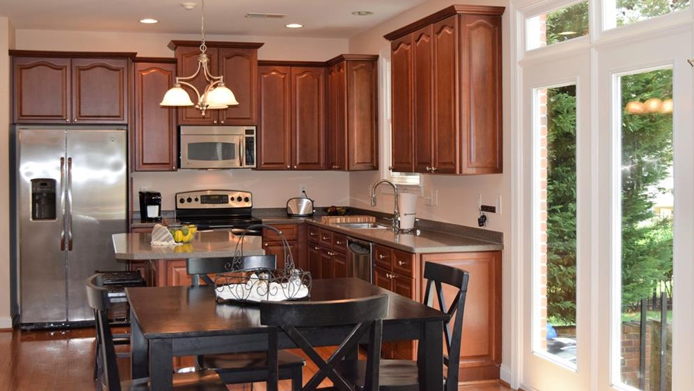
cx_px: 346
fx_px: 856
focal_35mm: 47
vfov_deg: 25.7
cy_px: 169
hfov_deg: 44.1
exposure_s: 1/125
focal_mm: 29
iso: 800
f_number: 5.6
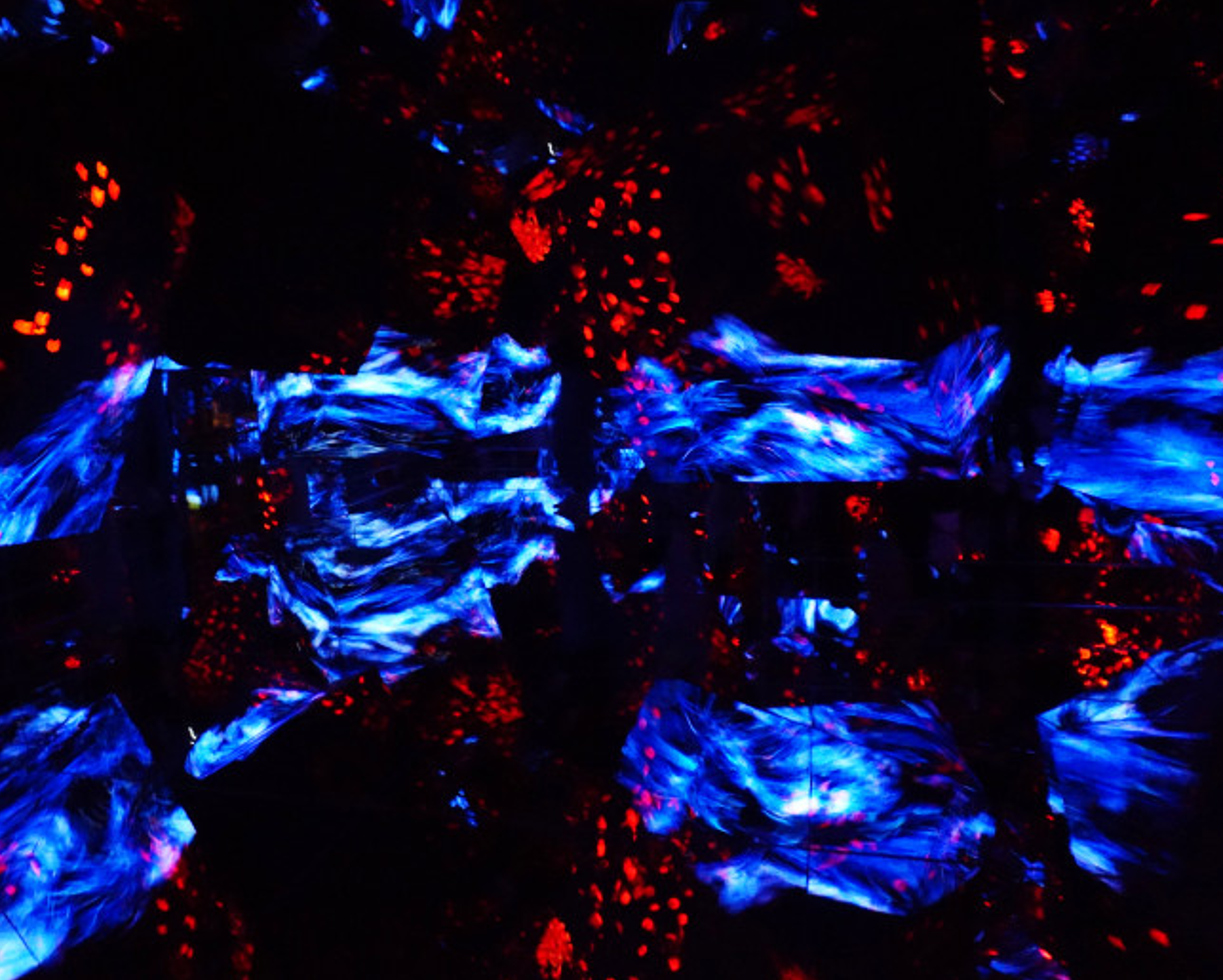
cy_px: 477
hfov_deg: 62.0
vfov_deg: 51.6
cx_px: 533
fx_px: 1014
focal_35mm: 28
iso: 3200
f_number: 3.5
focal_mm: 16
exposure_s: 1/2
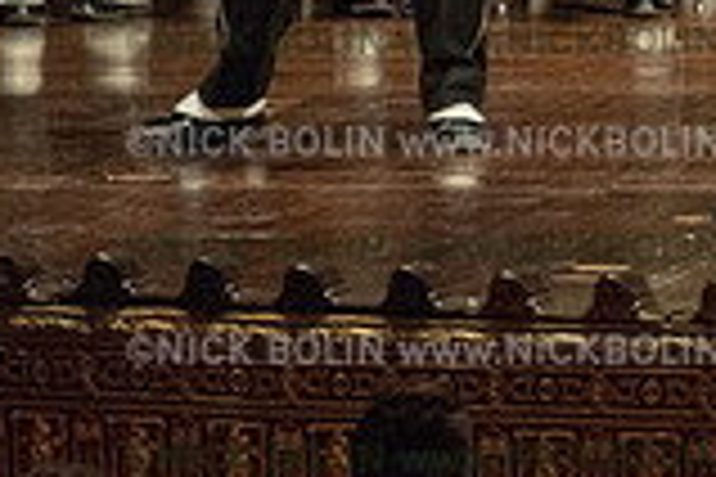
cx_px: 1175
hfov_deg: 2.6
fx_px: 15970
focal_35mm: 803
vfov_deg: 1.7
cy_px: -274
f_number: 5.6
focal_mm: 220
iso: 8000
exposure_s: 1/320
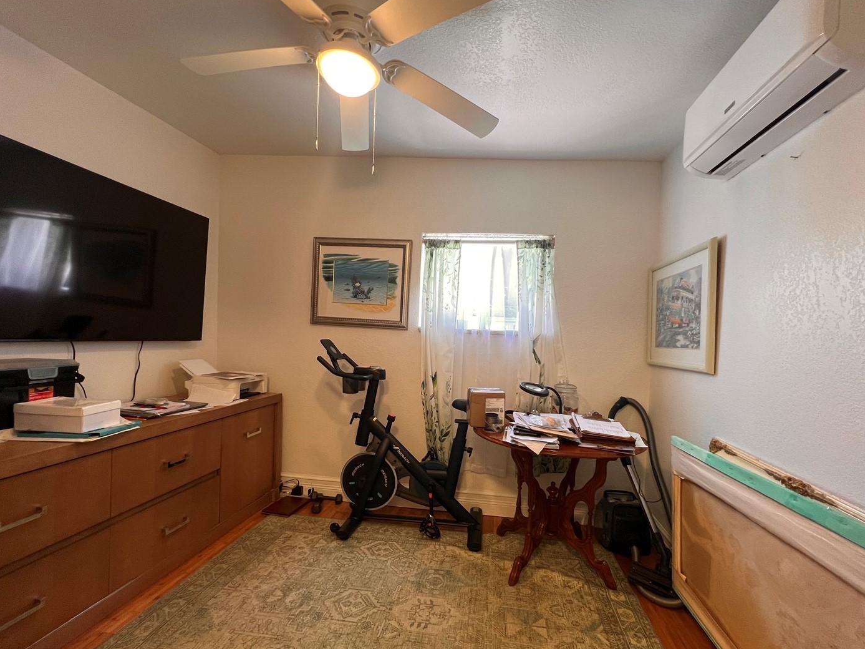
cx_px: 447
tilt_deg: -1.7
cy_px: 347
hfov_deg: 98.1
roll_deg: -1.9
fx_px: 375
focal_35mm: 15
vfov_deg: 81.6
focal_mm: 1.57
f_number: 1.8
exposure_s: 1/60
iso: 160
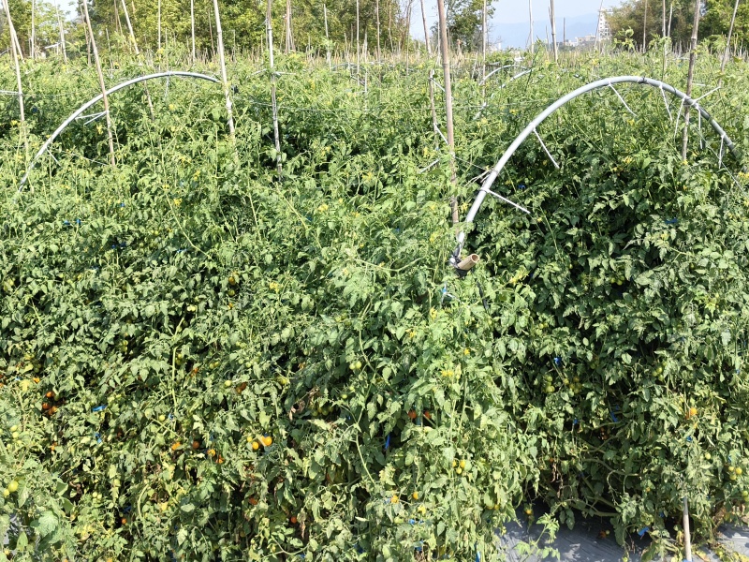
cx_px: 374
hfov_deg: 38.9
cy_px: 281
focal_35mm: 49
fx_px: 1060
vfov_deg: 29.7
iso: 50
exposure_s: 1/1284
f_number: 1.9
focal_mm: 5.52
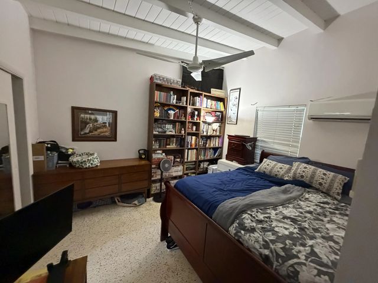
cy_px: 142
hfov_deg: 102.1
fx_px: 153
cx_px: 189
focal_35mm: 14
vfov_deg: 85.7
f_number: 2.2
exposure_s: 1/60
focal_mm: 2.22
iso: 800
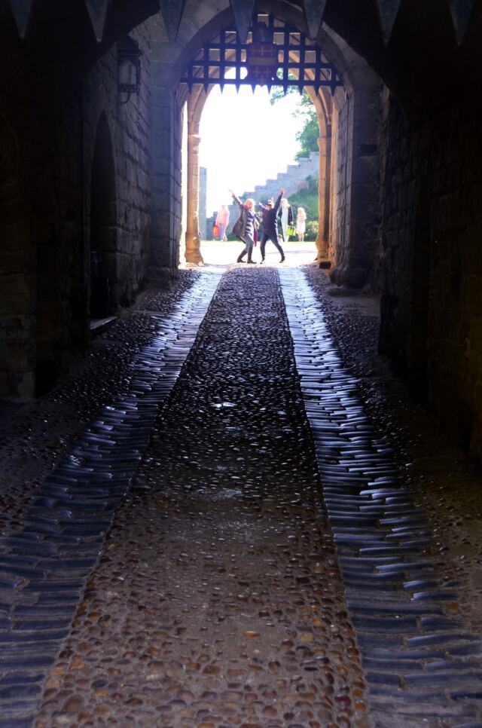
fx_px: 1029
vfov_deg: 39.0
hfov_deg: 26.4
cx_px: 241
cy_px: 364
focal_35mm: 51
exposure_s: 1/125
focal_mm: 34
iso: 200
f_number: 6.3
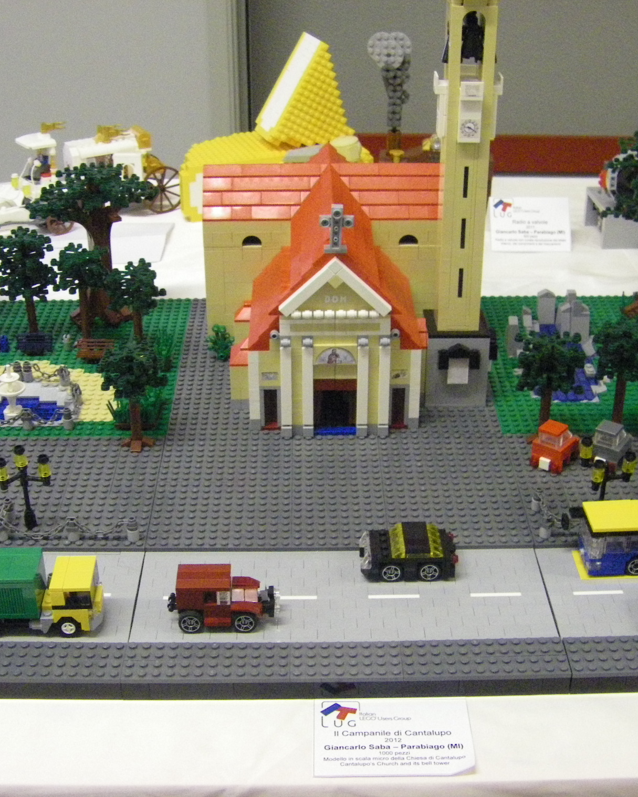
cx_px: 319
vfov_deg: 37.3
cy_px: 397
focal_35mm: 50
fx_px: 1180
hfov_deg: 30.2
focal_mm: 6.3
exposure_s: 1/30
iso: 800
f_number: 3.5
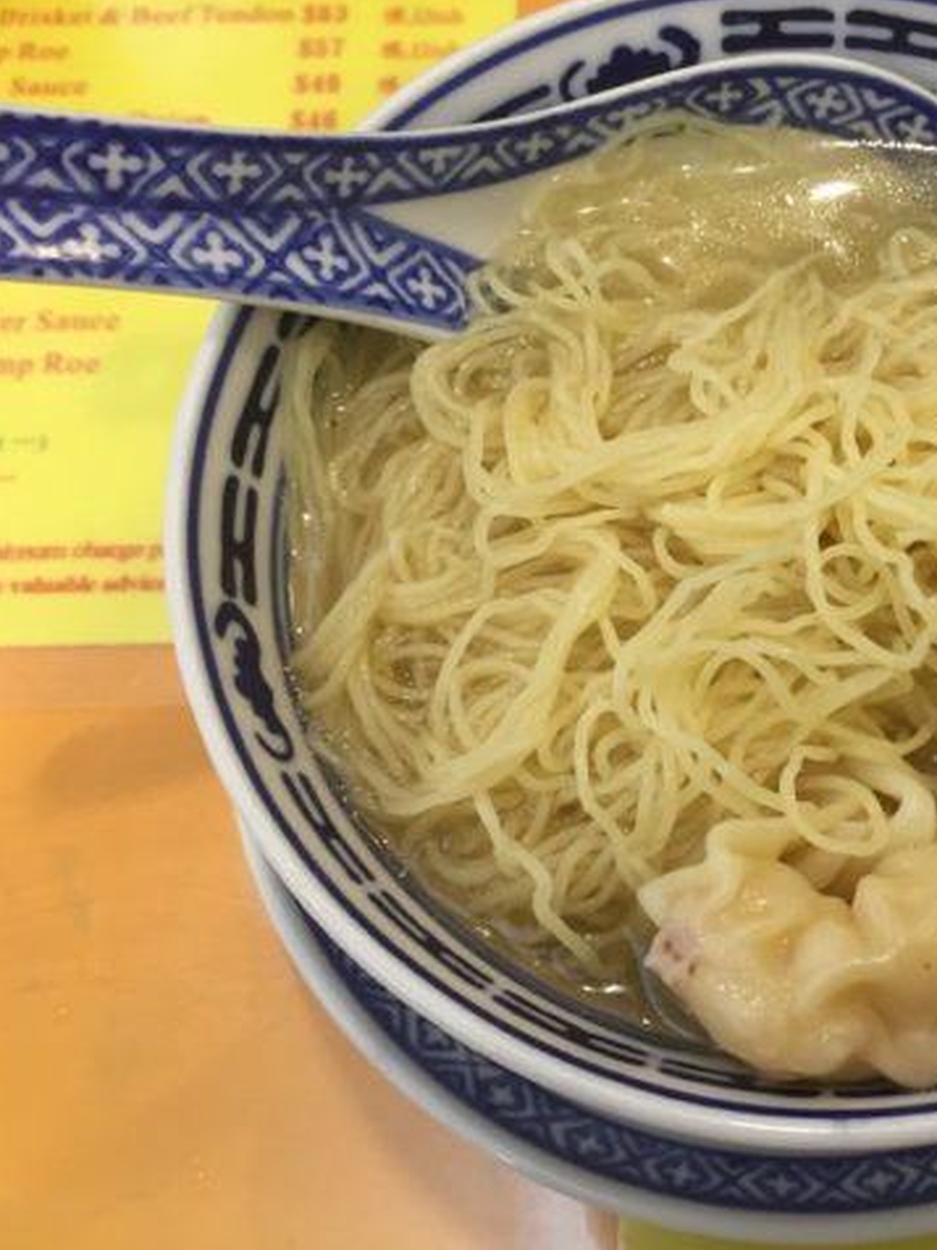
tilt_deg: -66.7
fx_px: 1408
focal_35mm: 39
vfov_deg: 47.9
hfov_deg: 35.3
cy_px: 622
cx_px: 787
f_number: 2.2
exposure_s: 1/33
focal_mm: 4.15
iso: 100
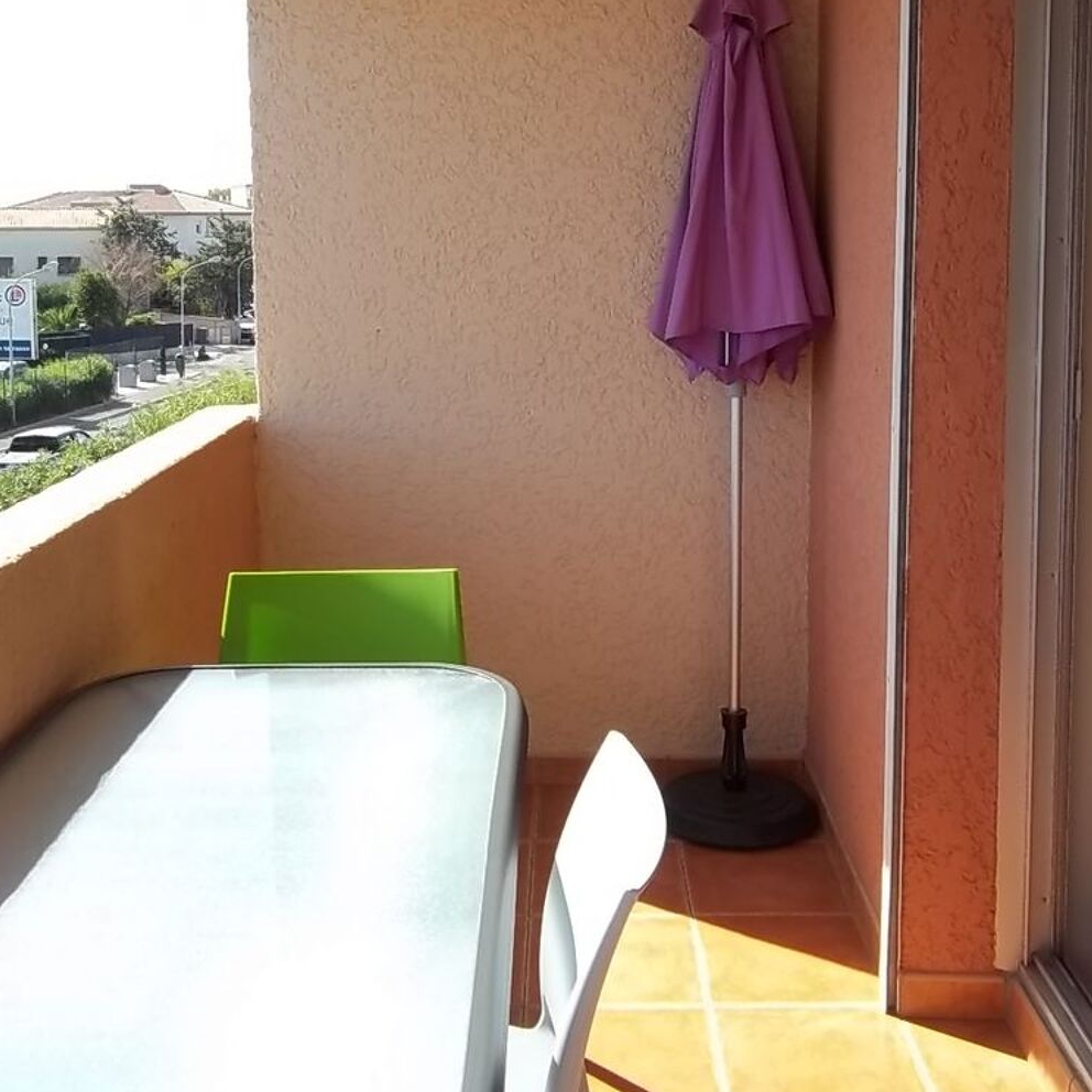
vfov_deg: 43.3
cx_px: 545
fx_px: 1356
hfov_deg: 43.9
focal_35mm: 38
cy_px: 372
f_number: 5.5
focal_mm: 5.7
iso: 80
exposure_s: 1/160
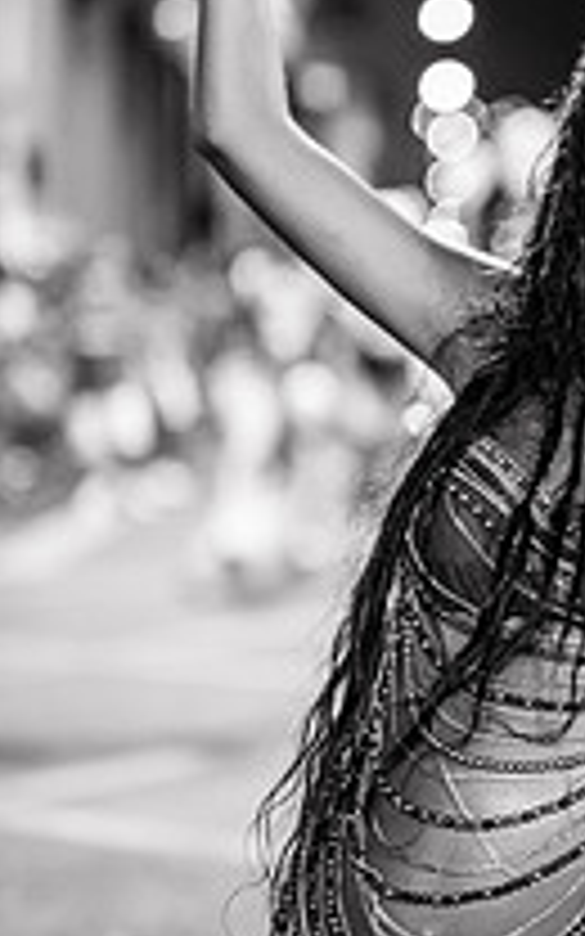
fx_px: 2806
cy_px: 400
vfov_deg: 18.9
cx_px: 634
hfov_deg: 11.7
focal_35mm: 110
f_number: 1.2
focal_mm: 50
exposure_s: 1/320
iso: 2000
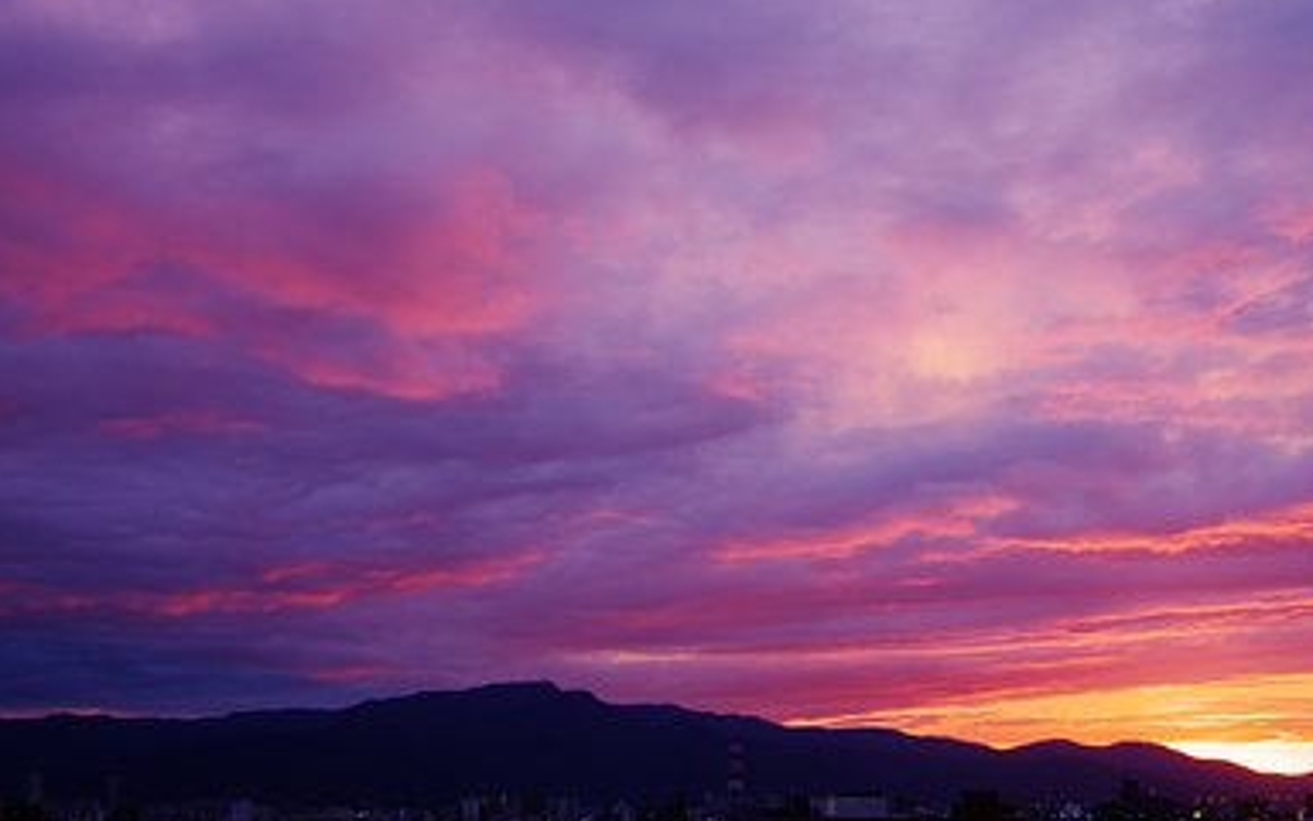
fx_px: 2040
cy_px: 323
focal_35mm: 57
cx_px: 810
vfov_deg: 22.7
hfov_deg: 35.5
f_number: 4
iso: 400
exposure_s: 1/25
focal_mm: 28
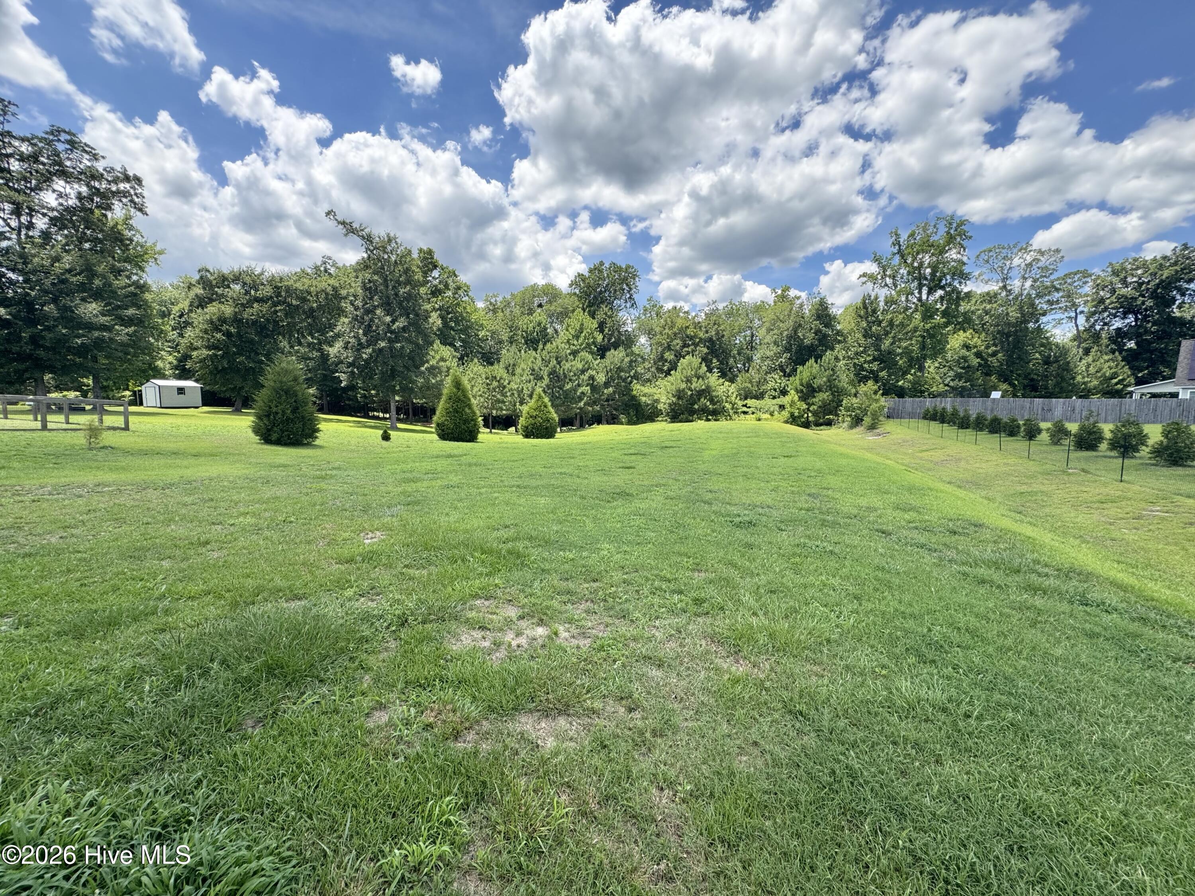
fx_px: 483
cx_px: 598
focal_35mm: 14
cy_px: 448
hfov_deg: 102.1
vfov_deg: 85.7
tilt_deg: -5.7
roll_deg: -0.3
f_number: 2.2
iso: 50
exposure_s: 1/615
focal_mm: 2.22
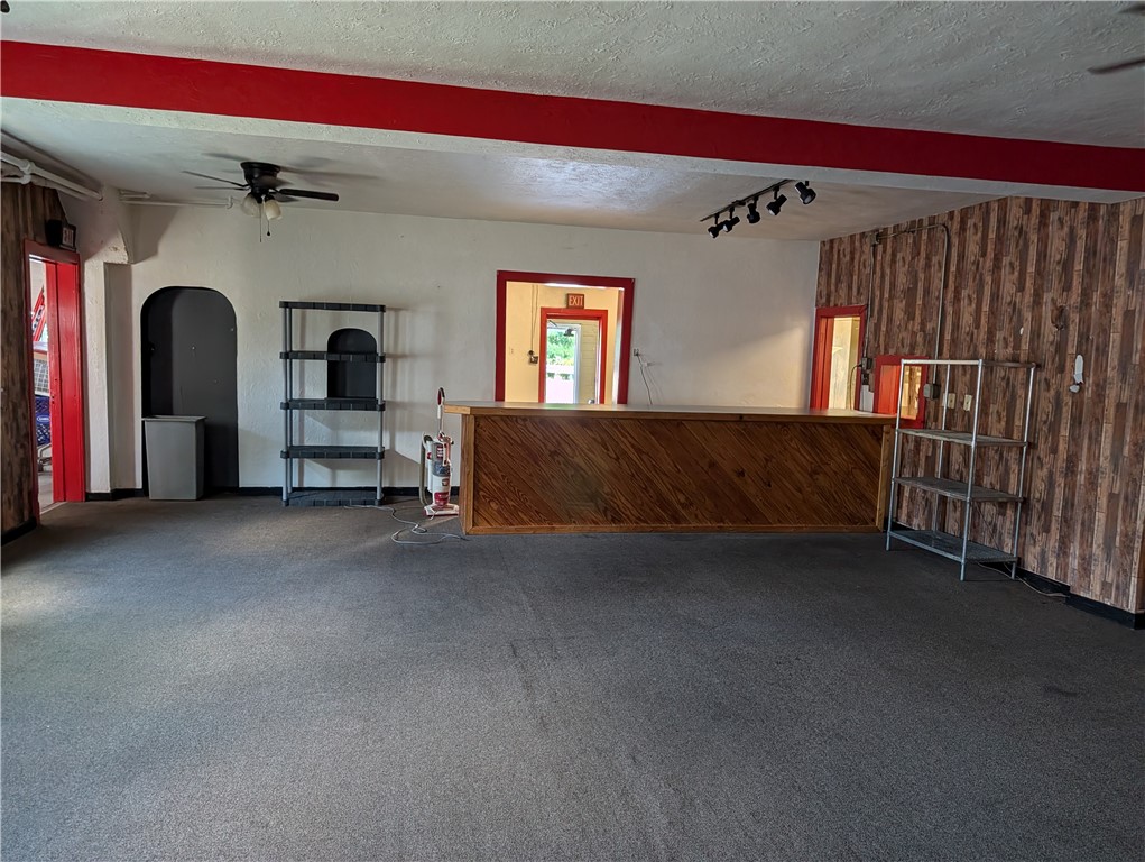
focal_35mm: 24
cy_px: 431
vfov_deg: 56.9
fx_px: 795
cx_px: 572
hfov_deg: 71.5
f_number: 1.68
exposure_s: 1/120
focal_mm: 6.9
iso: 43
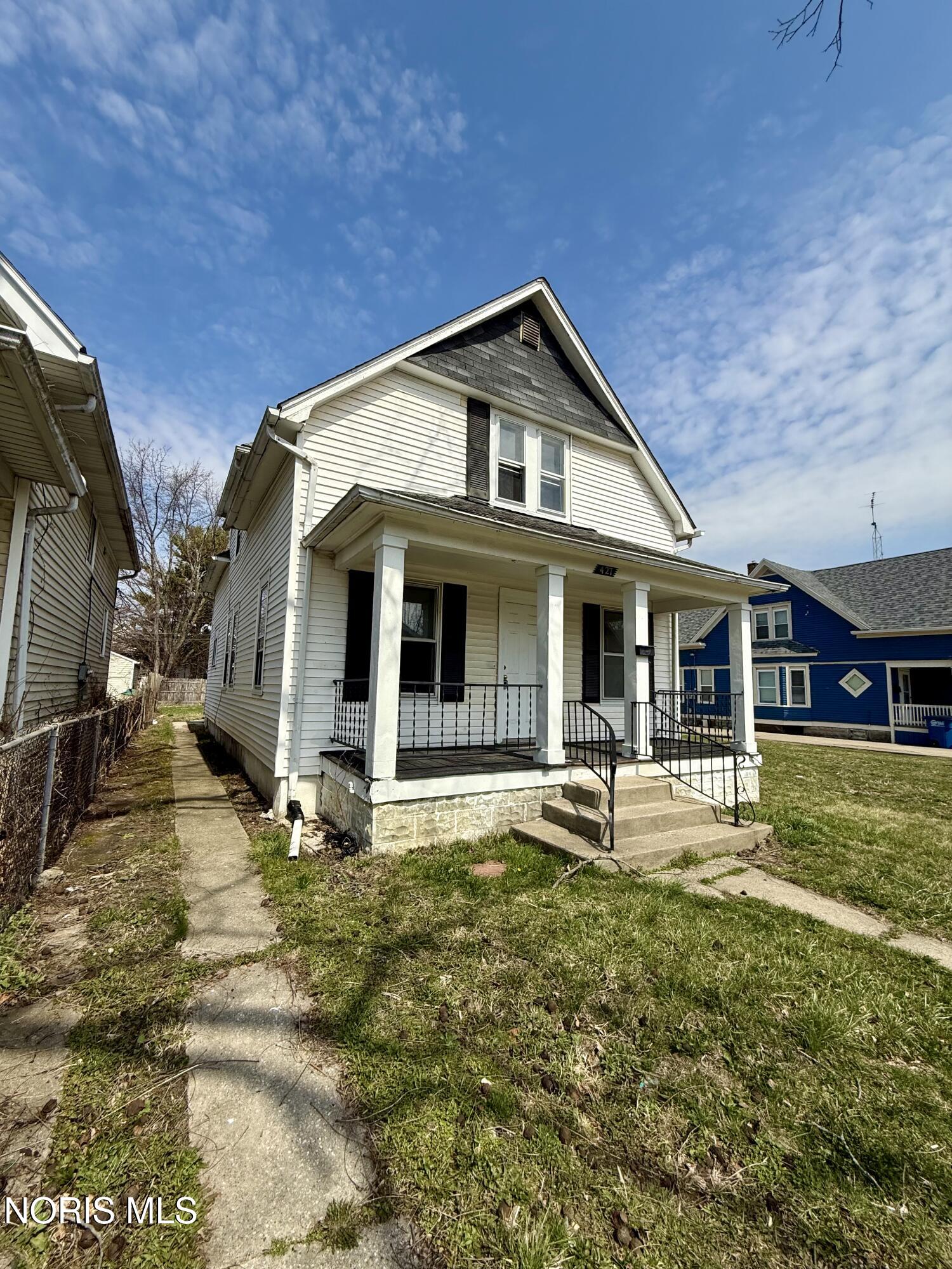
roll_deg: -0.9
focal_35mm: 14
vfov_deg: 102.1
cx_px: 476
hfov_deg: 85.7
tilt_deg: +8.1
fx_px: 513
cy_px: 634
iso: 50
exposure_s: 1/3460
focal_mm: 2.22
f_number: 2.2
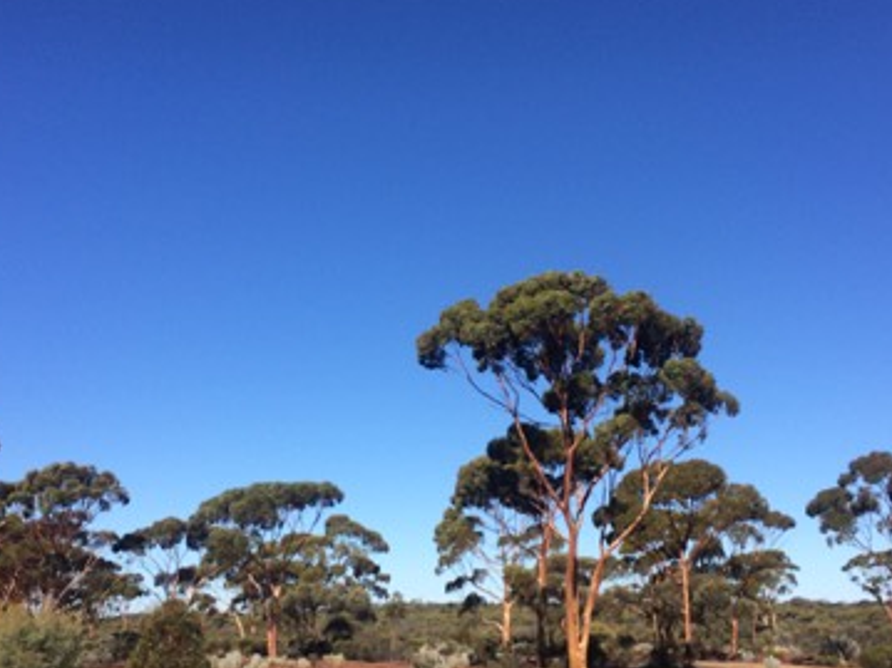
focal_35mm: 42
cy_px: 368
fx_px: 1082
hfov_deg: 44.8
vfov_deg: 34.3
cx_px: 450
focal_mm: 4.15
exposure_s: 1/2415
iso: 32
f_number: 2.2
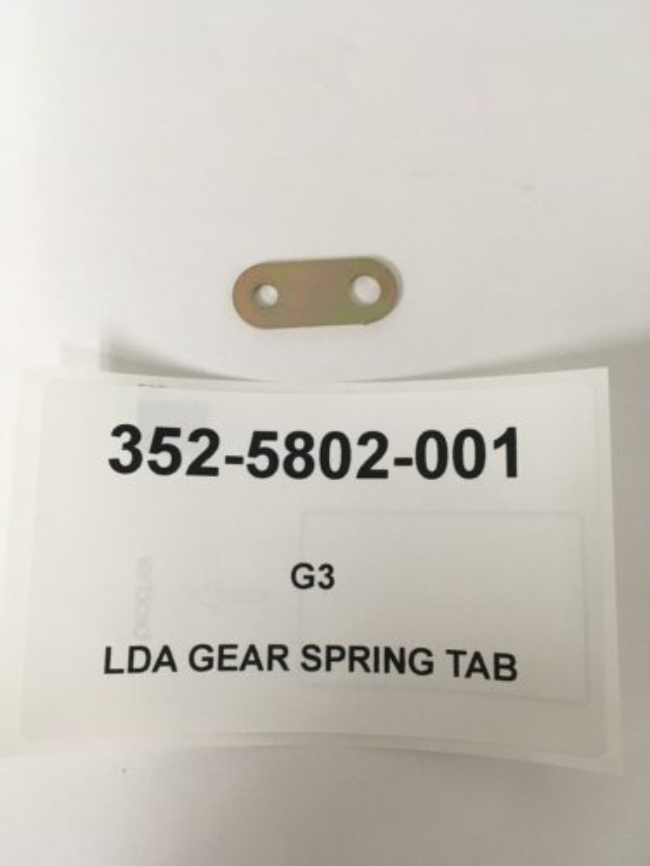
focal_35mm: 29
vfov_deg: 61.7
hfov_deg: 48.2
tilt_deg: -82.4
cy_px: 433
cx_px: 325
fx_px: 726
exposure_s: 1/30
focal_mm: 4.15
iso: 80
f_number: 2.2
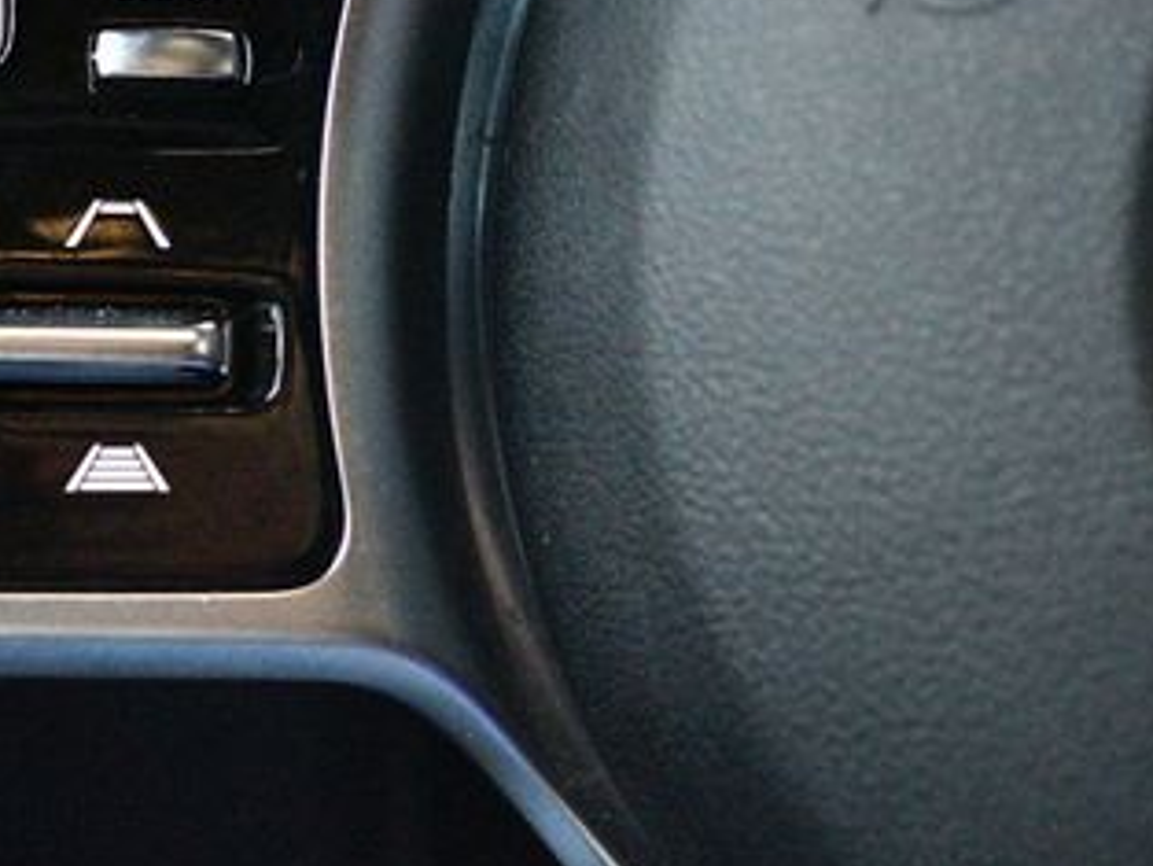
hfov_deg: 16.5
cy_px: 254
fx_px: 3932
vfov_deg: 12.5
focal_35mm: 118
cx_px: 114
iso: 11400
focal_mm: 40
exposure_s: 1/60
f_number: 5.3
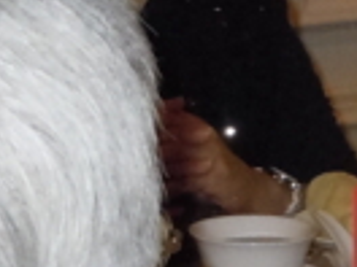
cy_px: -46
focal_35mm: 383
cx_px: 838
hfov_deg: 5.0
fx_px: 3950
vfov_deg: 3.9
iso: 500
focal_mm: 11.2
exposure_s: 1/40
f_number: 5
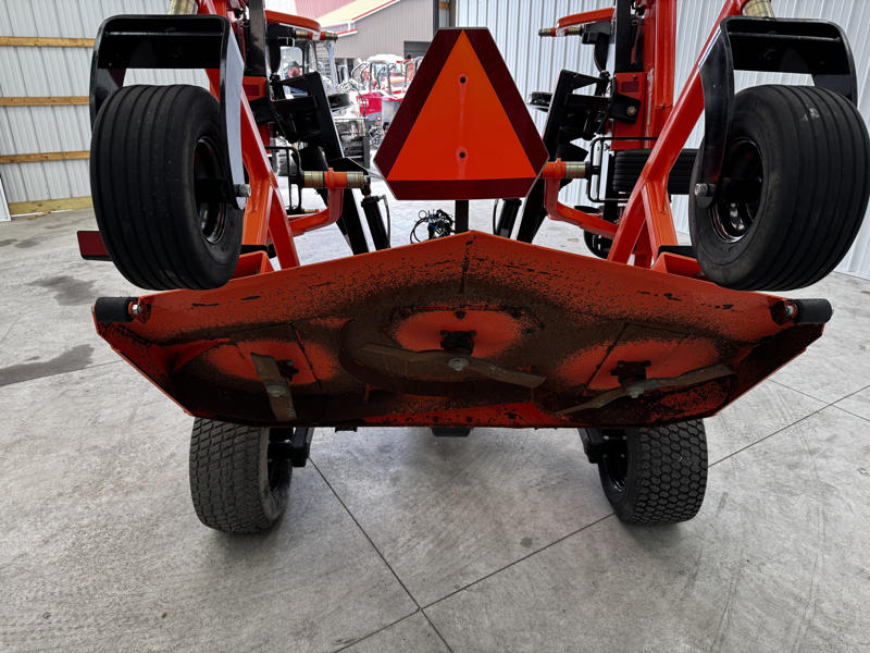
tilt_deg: -23.1
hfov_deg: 71.6
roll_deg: -0.1
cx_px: 435
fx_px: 603
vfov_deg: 56.8
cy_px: 326
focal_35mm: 24
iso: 100
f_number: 1.78
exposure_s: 1/120
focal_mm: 6.76
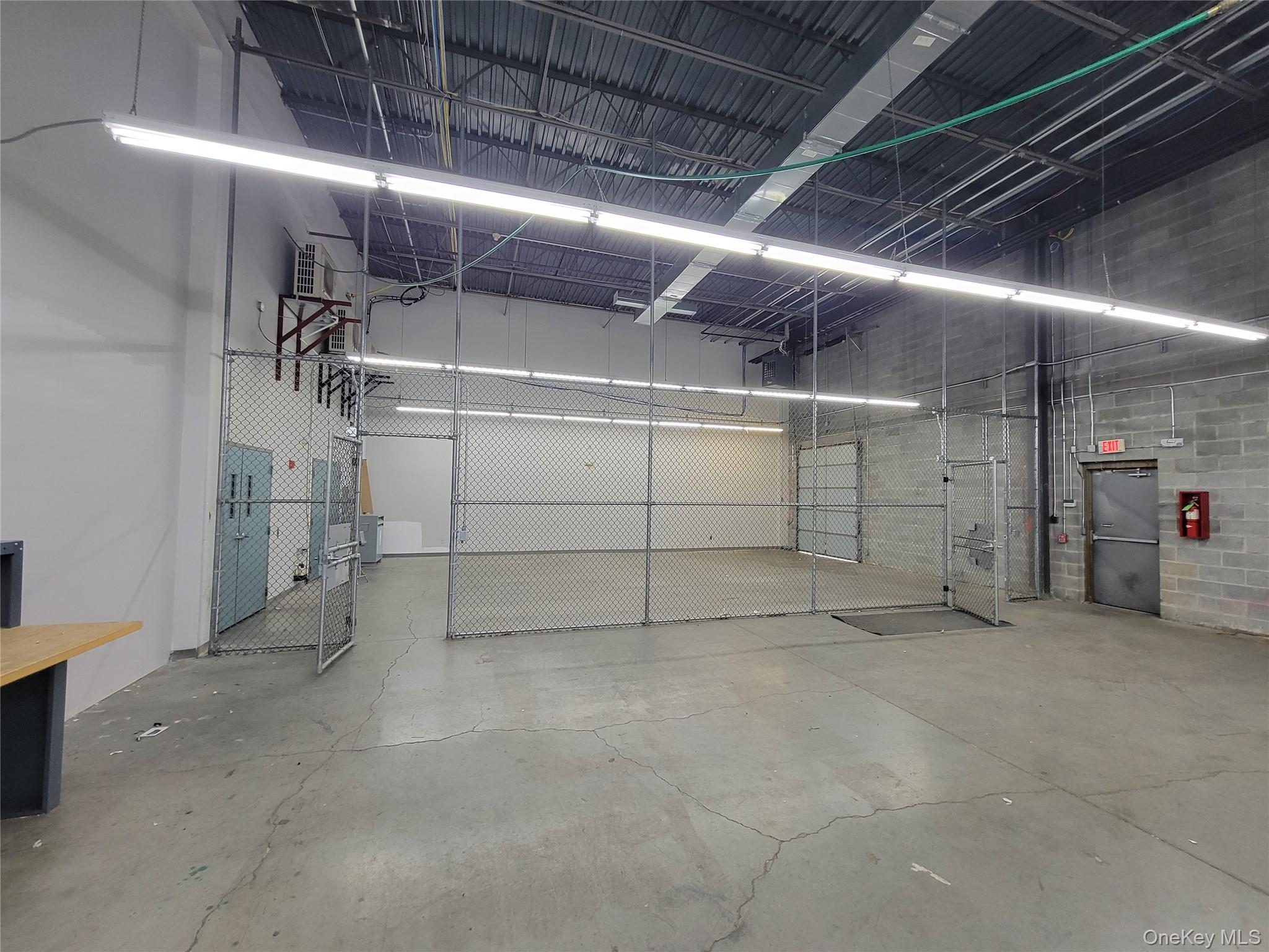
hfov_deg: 106.2
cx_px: 634
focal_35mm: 13
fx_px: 477
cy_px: 476
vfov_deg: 89.9
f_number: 2.2
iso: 200
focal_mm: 2.2
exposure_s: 1/60
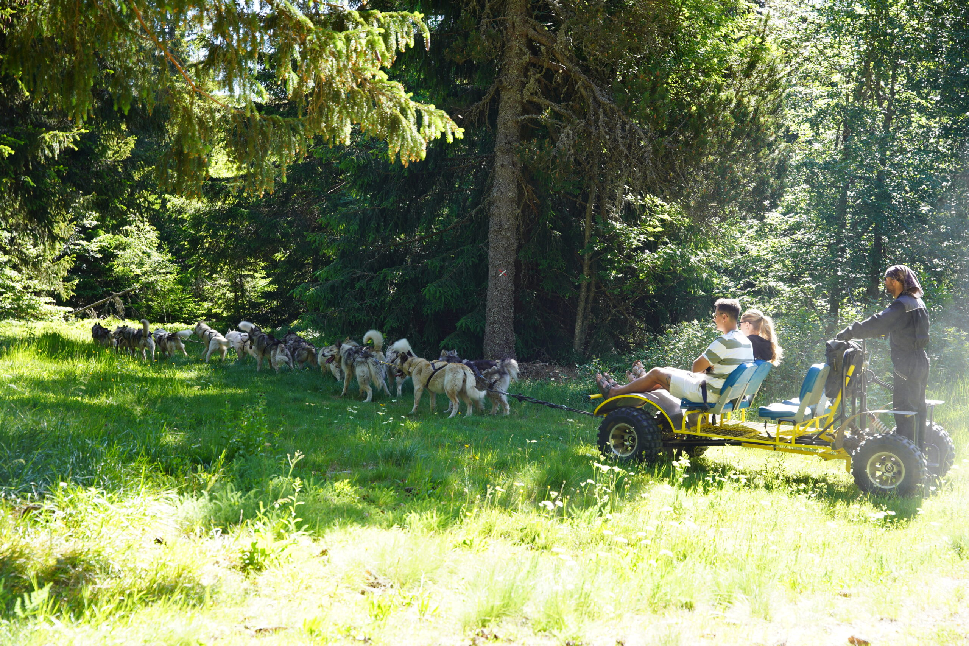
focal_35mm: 53
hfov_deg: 37.7
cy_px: 323
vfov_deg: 25.7
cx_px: 484
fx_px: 1418
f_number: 4.5
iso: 100
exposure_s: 1/60
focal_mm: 52.7
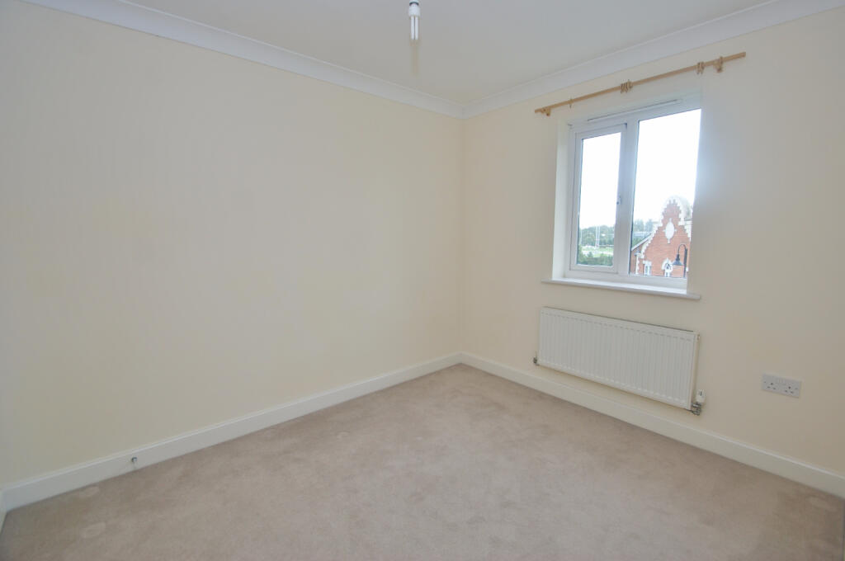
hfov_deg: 100.5
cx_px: 422
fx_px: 352
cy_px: 280
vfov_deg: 77.2
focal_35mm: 15
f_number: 4.5
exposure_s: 1/40
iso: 100
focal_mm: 10
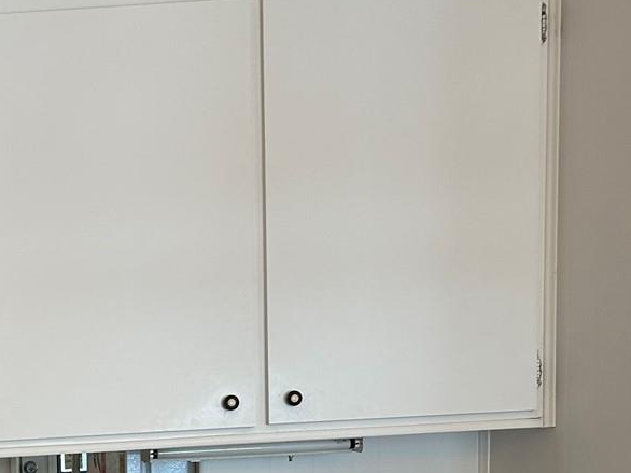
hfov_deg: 25.1
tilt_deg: -6.1
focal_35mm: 71
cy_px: 573
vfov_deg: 19.5
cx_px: -90
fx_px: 1294
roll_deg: +3.2
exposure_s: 1/120
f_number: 1.5
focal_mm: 5.7
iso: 125
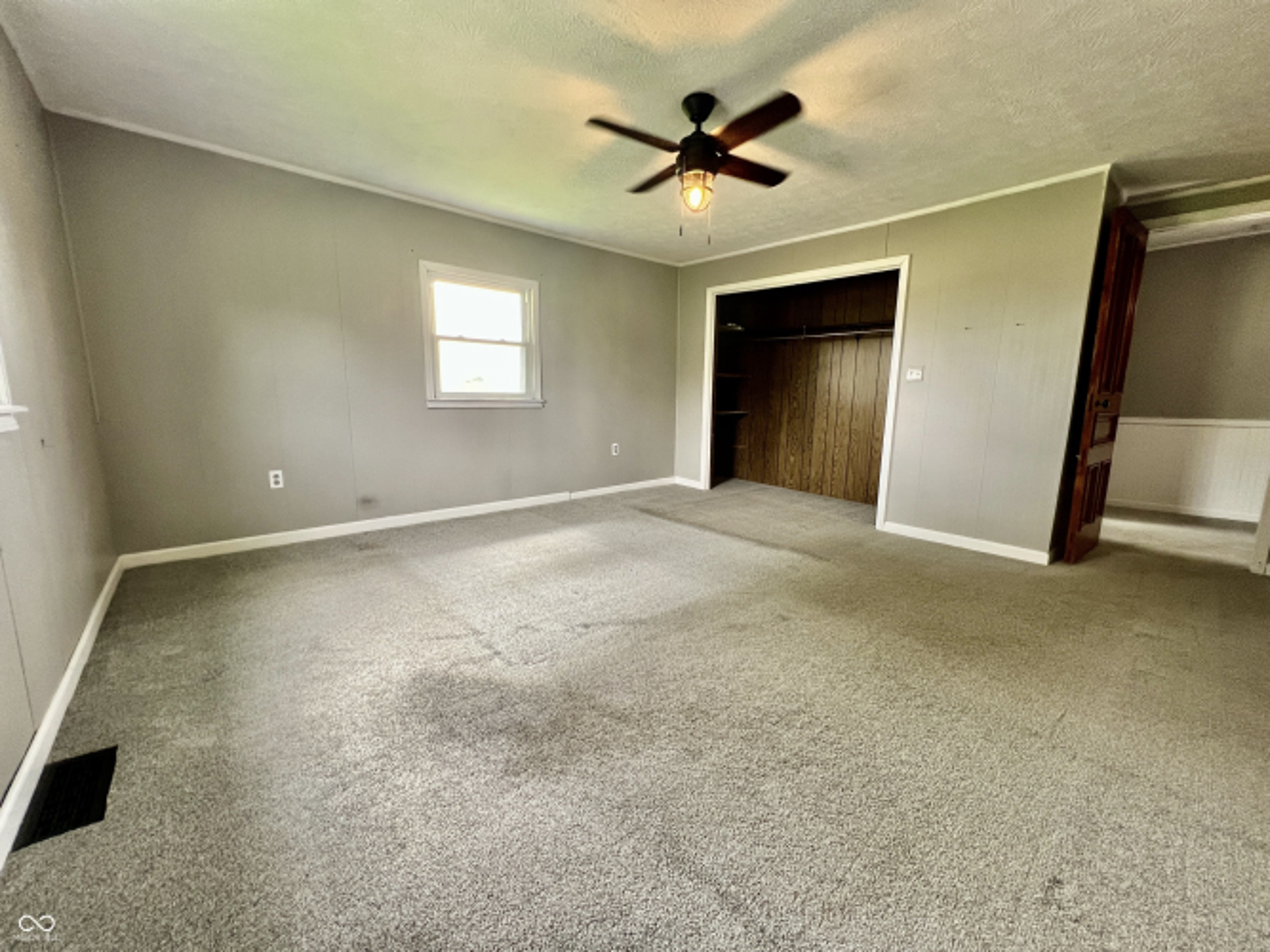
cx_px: 635
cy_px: 476
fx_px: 477
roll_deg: -0.7
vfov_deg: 89.9
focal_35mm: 13
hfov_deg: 106.2
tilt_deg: -10.1
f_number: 1.8
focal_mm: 1.57
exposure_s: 1/120
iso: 200
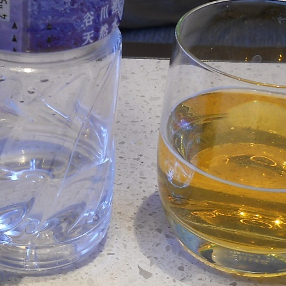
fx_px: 888
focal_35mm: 95
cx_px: 42
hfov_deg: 18.1
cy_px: 158
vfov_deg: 18.3
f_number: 3.1
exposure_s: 1/40
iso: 80
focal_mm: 6.72
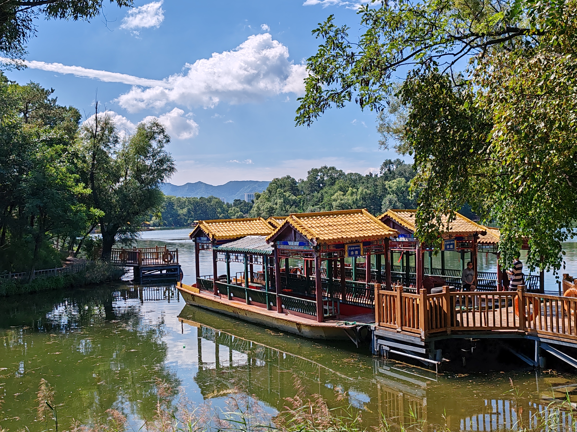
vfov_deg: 36.0
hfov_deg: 46.8
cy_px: 216
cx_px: 288
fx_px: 667
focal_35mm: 40
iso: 50
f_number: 1.9
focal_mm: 6.12
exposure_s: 1/900
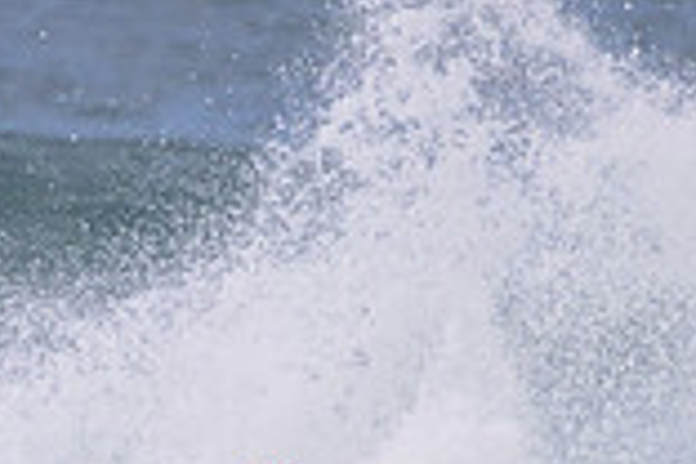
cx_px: 205
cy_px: 636
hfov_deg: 0.7
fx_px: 57512
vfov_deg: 0.5
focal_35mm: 2975
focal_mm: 800
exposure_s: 1/2000
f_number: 11
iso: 900
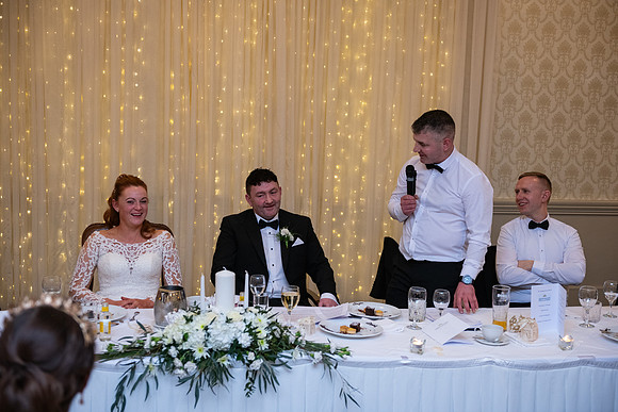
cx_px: 309
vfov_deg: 28.1
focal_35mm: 48
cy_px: 206
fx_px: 824
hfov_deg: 41.1
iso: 1000
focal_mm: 48
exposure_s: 1/160
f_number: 3.5
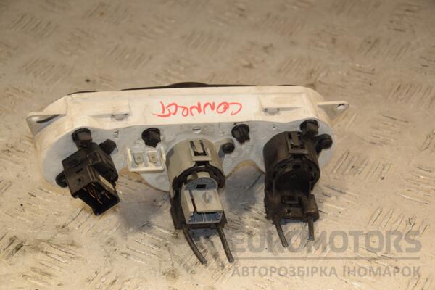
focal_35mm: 105
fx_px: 1269
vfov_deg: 13.0
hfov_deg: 19.5
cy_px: 145
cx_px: 218
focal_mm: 70
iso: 800
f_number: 7.1
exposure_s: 1/200
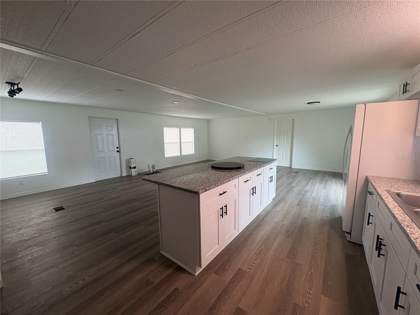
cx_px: 210
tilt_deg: -6.7
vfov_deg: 85.7
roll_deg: +1.2
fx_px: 170
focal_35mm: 14
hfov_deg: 102.1
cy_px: 158
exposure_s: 1/60
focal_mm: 2.22
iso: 160
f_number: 2.2
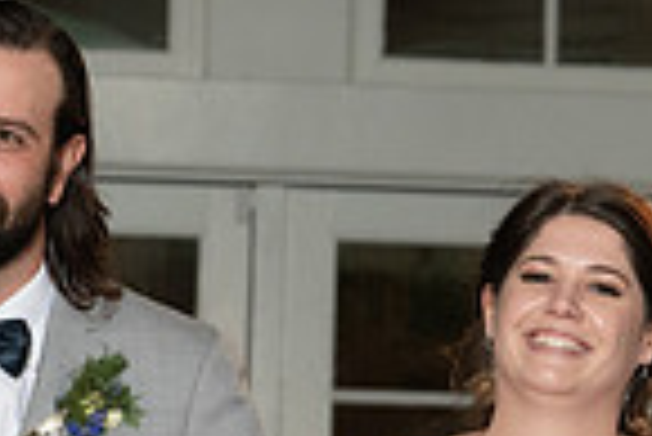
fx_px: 7016
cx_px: 382
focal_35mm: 387
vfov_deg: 3.6
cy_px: 542
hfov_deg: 5.3
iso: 2000
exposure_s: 1/200
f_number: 5.6
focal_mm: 97
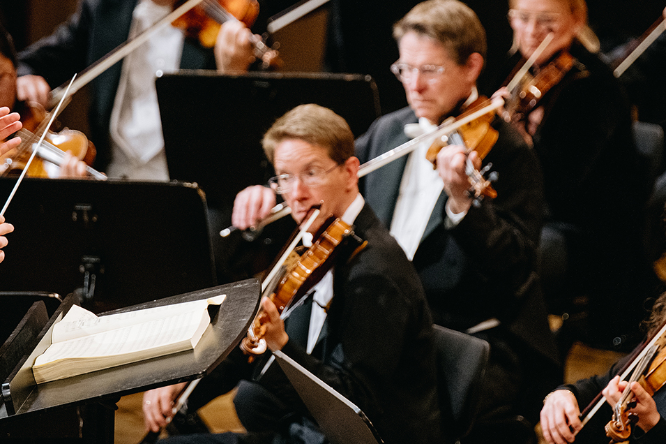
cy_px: 75
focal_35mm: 362
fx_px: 6694
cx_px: 326
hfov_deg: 5.7
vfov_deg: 3.8
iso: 1600
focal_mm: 180
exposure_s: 1/320
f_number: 2.8
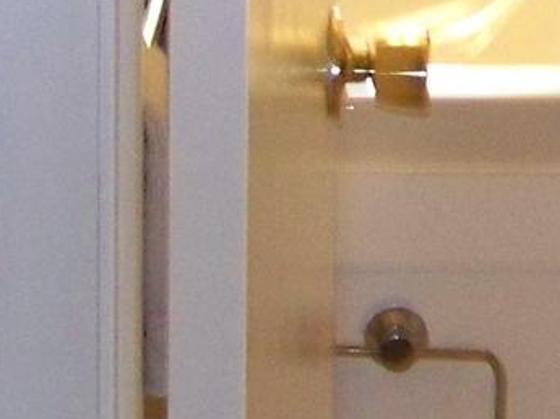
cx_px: 627
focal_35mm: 214
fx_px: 3458
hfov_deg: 9.2
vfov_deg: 6.8
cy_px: -268
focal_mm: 5.85
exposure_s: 1/30
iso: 200
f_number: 2.8
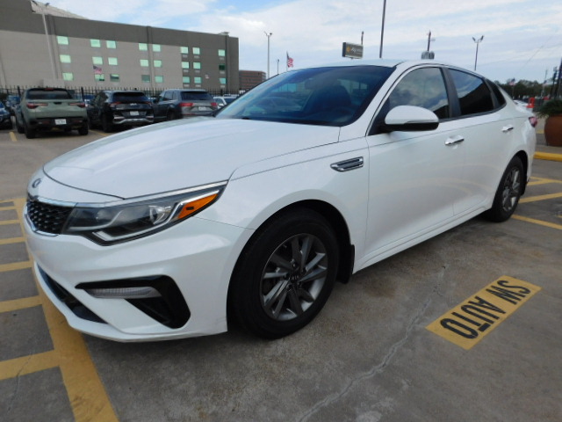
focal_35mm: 23
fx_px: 373
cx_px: 281
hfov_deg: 73.9
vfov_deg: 58.9
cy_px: 211
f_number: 6
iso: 125
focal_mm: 4
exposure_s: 1/400
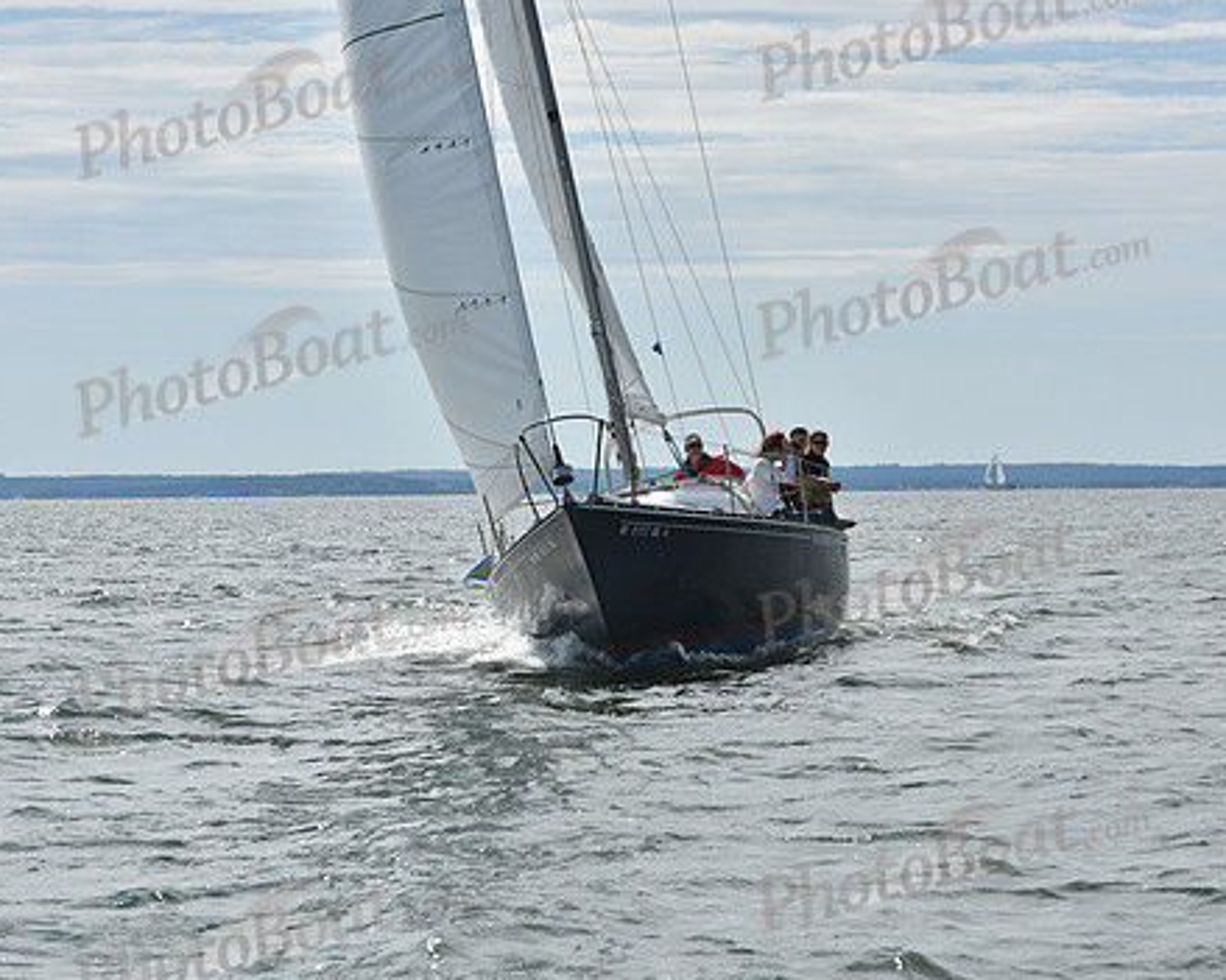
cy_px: 470
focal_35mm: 124
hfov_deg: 15.5
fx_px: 4498
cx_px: 614
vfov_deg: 12.4
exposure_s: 1/1000
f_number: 11
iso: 320
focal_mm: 100
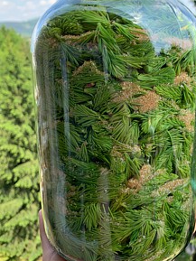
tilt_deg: -13.4
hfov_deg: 39.5
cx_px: 121
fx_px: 272
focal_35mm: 36
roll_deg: +3.8
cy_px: 103
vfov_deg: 51.0
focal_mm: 4.25
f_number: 1.8
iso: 25
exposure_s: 1/529
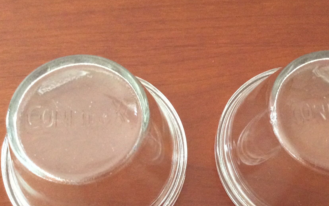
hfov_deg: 38.1
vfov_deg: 24.3
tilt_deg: -70.2
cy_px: 131
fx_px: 475
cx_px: 191
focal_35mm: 53
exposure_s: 1/20
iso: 320
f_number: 2.4
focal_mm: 3.3
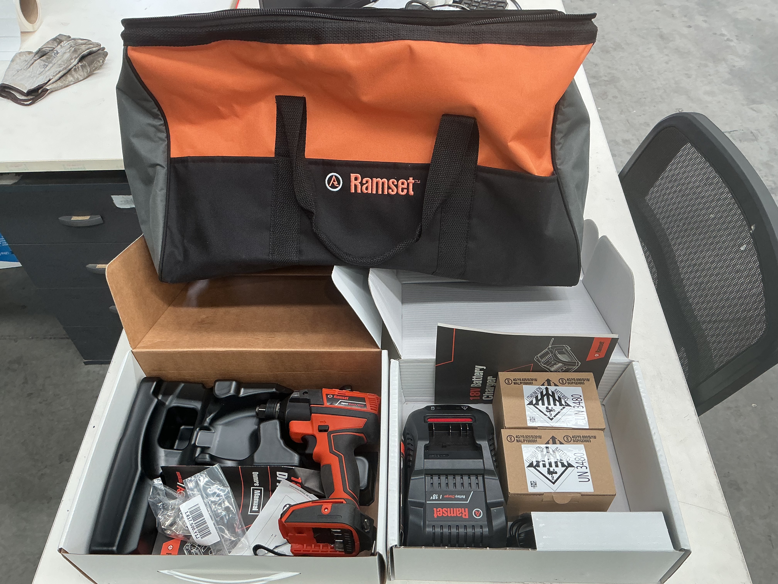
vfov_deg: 48.2
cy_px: 292
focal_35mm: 29
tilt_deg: -49.2
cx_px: 389
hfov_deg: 61.7
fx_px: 652
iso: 50
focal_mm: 3
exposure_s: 1/100
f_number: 1.8
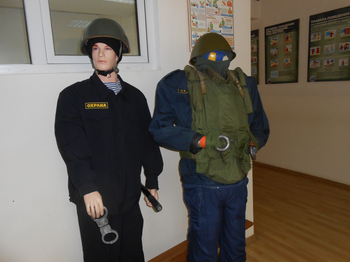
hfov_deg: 67.3
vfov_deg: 53.1
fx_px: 263
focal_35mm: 26
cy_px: 131
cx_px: 175
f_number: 3.5
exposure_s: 1/25
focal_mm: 4.6
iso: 200
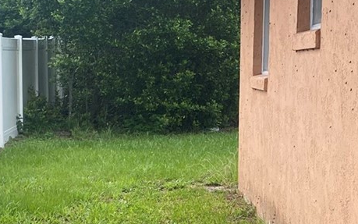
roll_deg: -0.2
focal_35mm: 96
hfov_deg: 21.6
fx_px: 937
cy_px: 194
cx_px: 204
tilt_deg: -6.9
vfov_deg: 13.5
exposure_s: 1/833
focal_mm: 4.25
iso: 32
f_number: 1.8
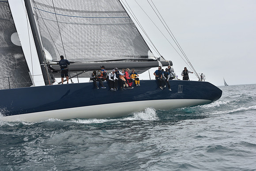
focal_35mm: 70
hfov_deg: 28.8
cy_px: 86
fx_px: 498
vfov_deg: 19.5
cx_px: 128
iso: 250
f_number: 9
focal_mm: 70
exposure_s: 1/800
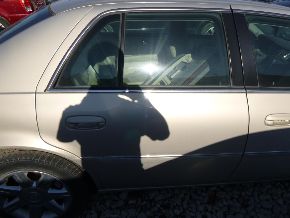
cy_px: 109
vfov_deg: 54.9
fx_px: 209
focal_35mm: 25
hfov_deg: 69.4
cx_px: 145
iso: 100
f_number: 3.9
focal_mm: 4.5
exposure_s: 1/800
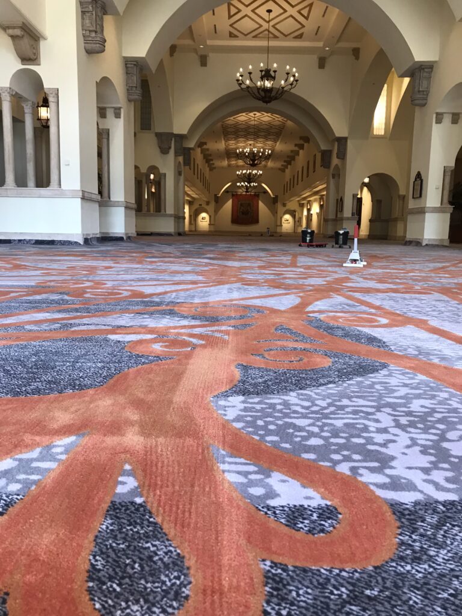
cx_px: 231
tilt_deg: -8.2
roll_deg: -1.4
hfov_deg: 49.7
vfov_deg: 63.4
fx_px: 498
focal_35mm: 28
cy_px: 308
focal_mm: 3.99
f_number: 1.8
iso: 32
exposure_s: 1/30
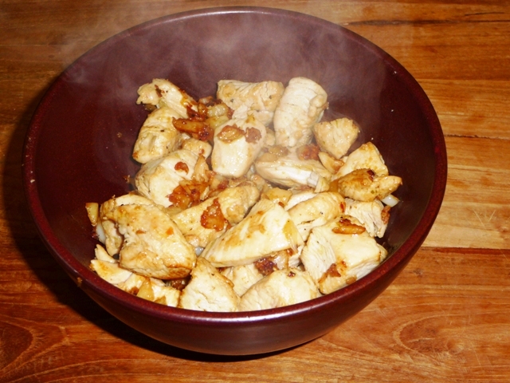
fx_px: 810
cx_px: 255
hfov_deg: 34.9
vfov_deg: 26.6
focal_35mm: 55
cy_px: 192
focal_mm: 9.3
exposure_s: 1/30
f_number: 4.3
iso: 100
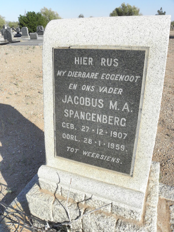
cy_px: 116
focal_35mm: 26
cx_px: 87
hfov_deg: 53.1
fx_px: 174
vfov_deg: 67.3
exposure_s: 1/640
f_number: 6.3
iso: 200
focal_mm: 4.6
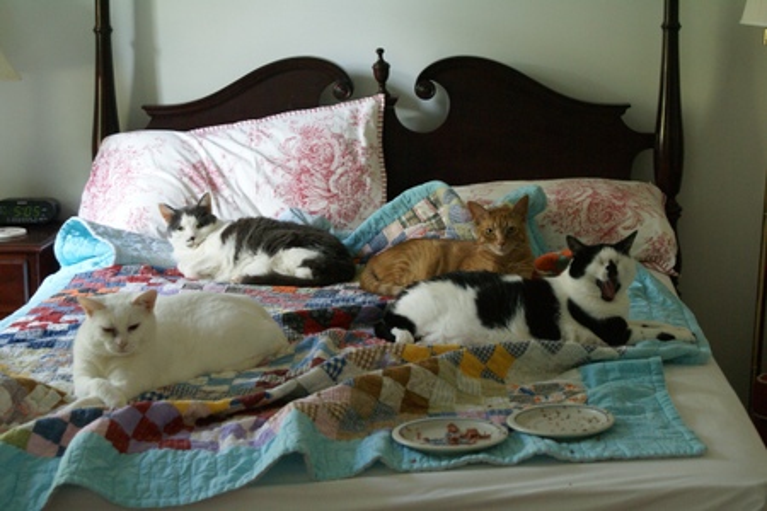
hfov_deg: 27.0
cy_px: 256
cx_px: 384
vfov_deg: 18.2
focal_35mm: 75
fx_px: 1598
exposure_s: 1/10
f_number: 5.6
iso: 400
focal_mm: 50
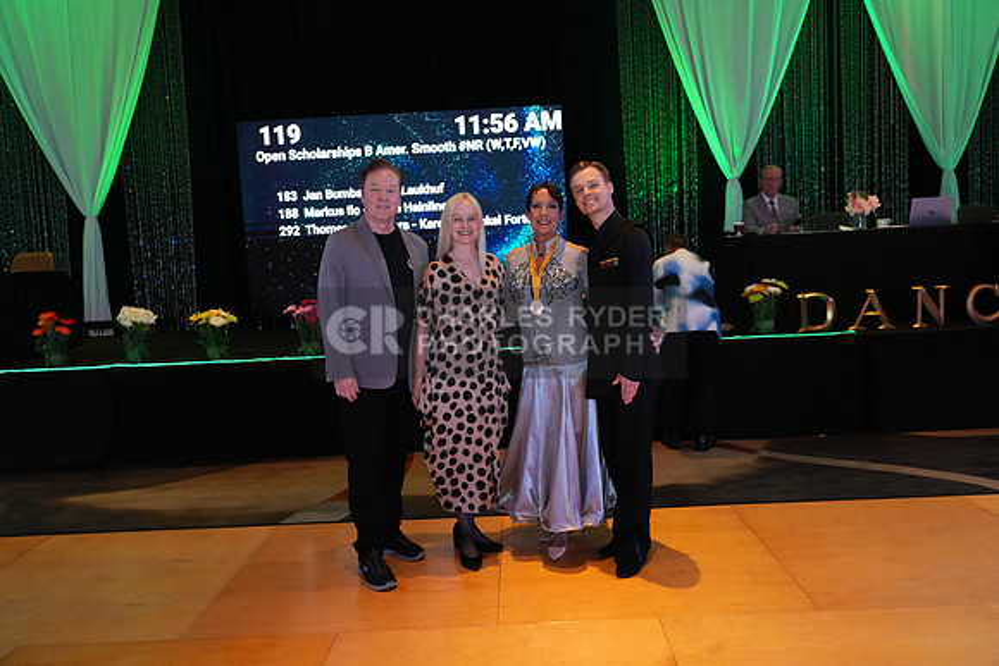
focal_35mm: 26
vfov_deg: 49.6
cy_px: 333
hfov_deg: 69.4
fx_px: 722
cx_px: 500
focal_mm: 26
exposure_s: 1/250
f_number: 4.5
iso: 3200
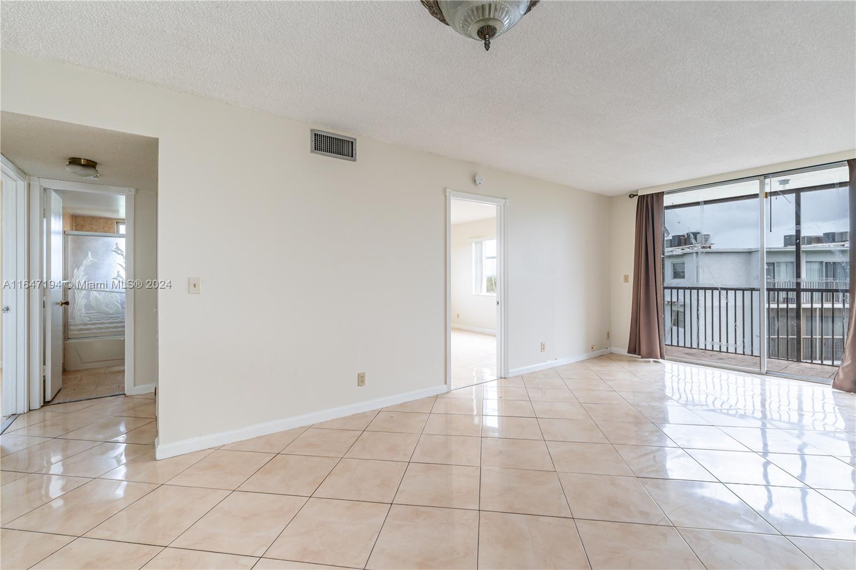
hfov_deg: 96.7
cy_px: 285
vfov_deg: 73.7
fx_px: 380
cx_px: 428
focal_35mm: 16
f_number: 8
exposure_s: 1/80
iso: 200
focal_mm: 16
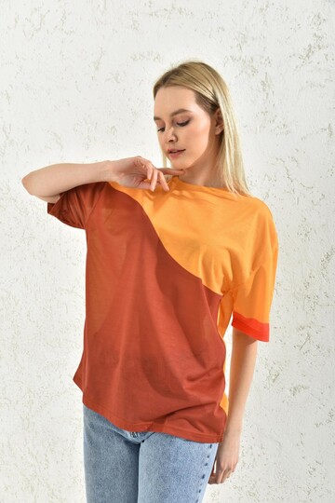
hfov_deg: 37.9
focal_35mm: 35
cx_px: 168
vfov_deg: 54.4
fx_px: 489
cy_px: 252
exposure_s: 1/160
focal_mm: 35
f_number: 7.1
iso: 100
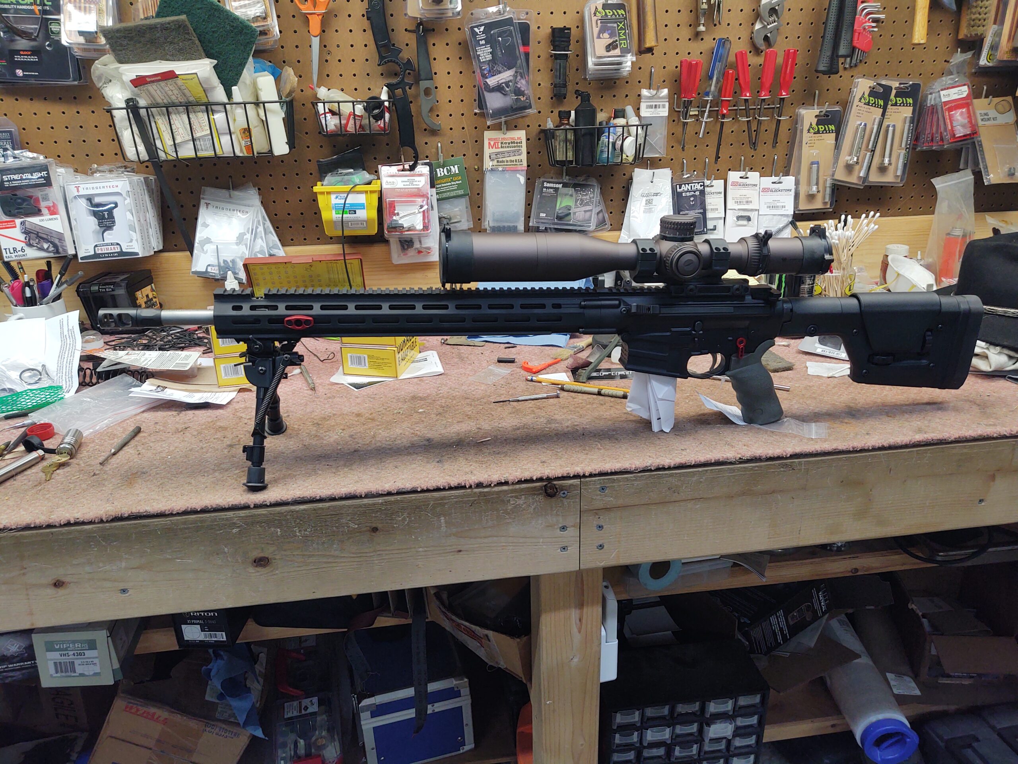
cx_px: 509
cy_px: 382
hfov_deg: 65.3
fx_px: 794
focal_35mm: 27
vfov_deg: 51.4
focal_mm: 4.75
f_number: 1.7
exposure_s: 1/120
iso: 120
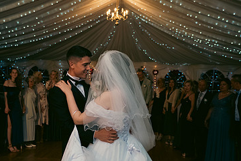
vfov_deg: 24.4
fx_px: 368
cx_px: 101
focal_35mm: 55
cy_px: 116
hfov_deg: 36.2
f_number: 3.5
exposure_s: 1/160
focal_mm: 34
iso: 800
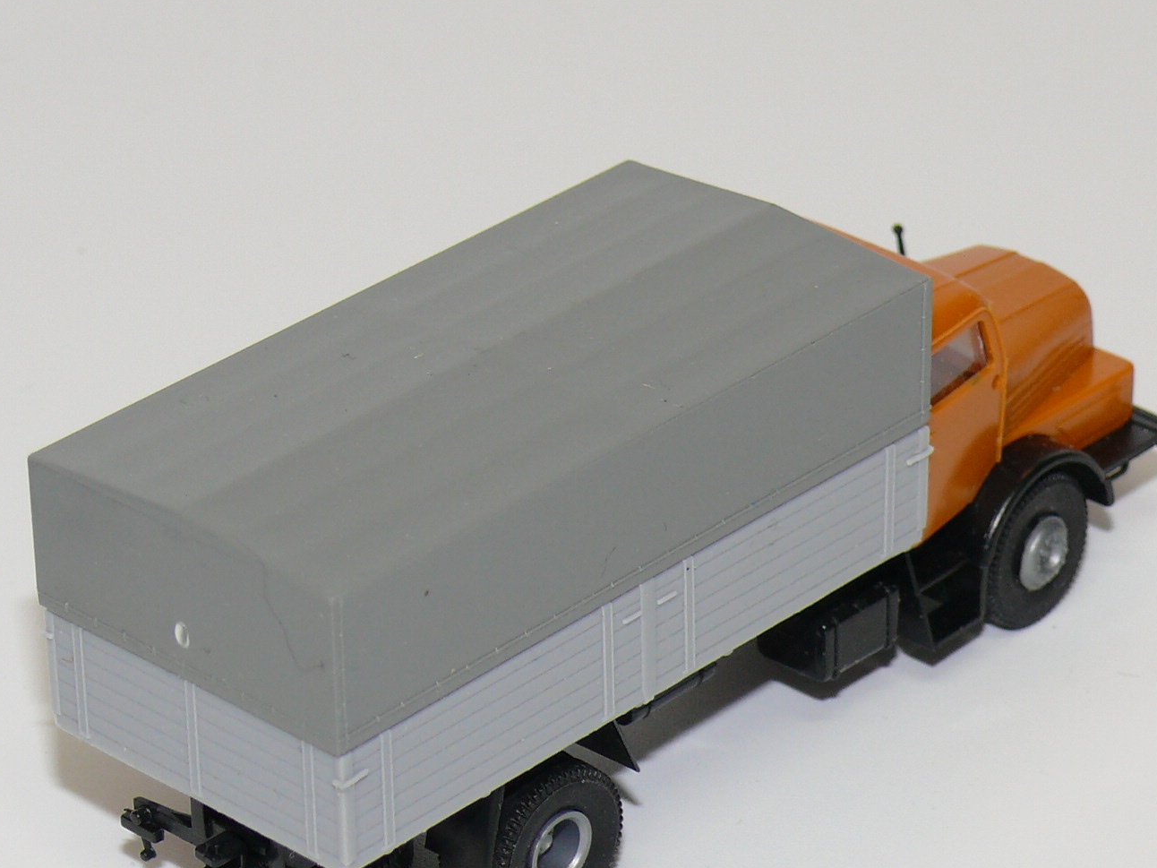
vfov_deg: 9.2
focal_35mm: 161
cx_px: 590
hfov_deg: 12.3
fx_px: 5381
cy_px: 532
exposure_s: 1/30
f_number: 4
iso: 100
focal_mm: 15.4
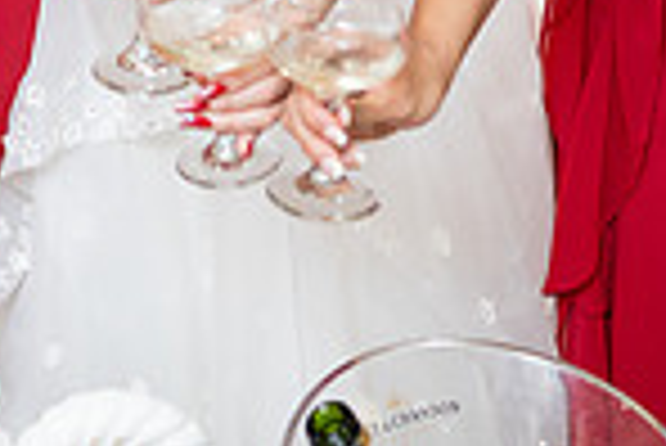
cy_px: -421
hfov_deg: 21.4
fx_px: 1741
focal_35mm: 94
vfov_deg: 12.9
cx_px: 153
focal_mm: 24
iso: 500
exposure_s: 1/200
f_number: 1.8
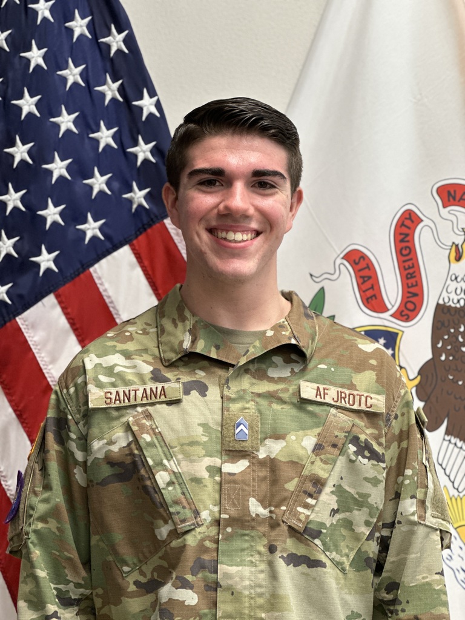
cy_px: 310
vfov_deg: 25.3
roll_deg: +0.2
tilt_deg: +1.1
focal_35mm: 77
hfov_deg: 19.1
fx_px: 1379
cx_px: 232
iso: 160
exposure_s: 1/40
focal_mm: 9
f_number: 2.8
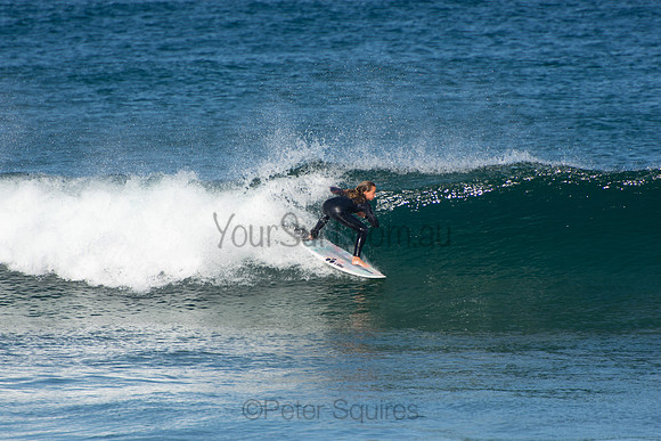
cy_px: 220
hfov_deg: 3.4
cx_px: 330
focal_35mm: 600
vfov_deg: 2.3
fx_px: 11019
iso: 200
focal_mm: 400
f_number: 5.6
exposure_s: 1/1250
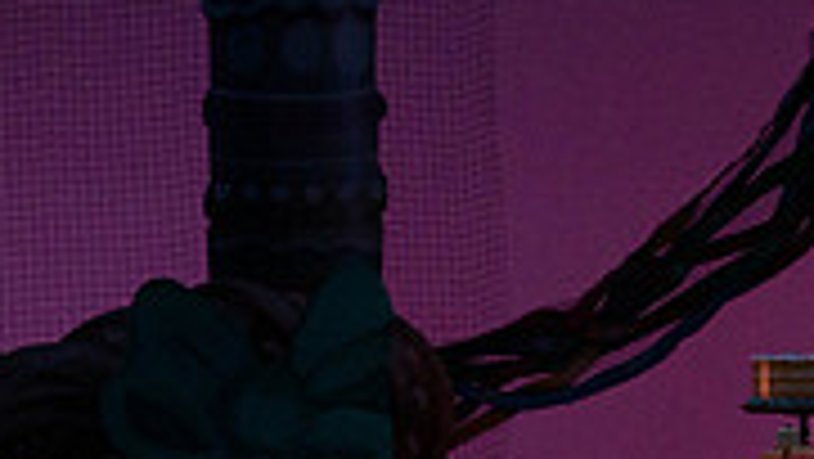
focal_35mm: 670
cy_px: 529
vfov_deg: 1.8
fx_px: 14468
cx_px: 1286
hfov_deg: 3.2
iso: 3200
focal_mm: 200
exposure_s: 1/320
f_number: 5.6
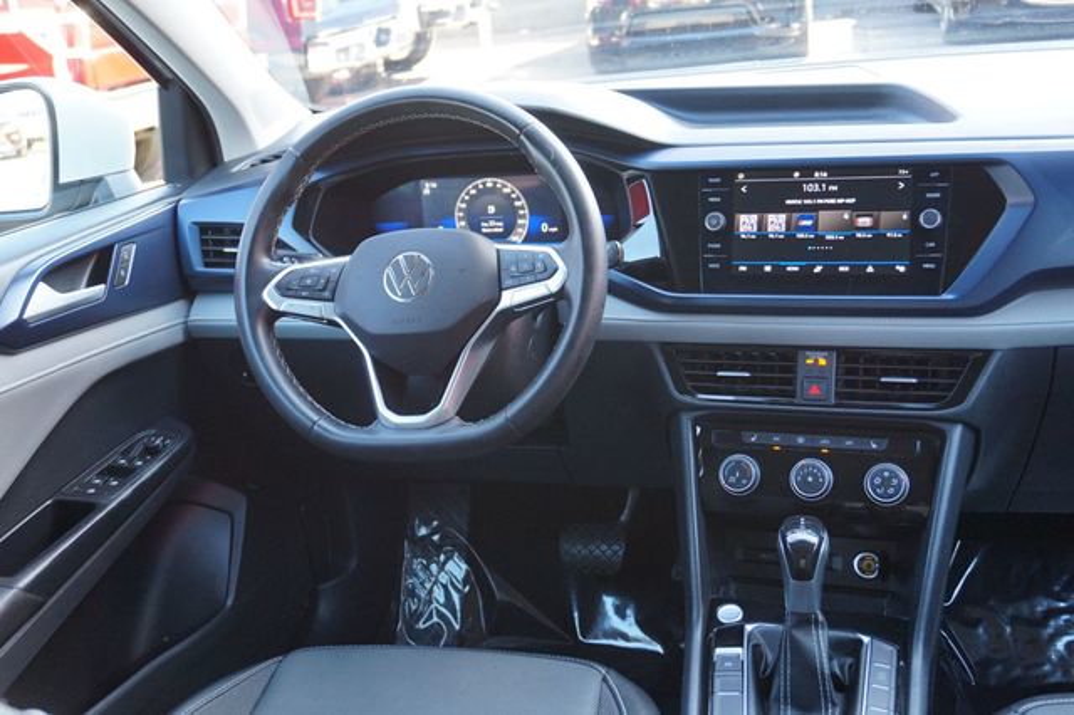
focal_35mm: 36
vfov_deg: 36.8
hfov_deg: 53.2
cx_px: 537
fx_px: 1073
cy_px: 358
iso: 500
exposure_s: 1/60
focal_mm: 24
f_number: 4.5
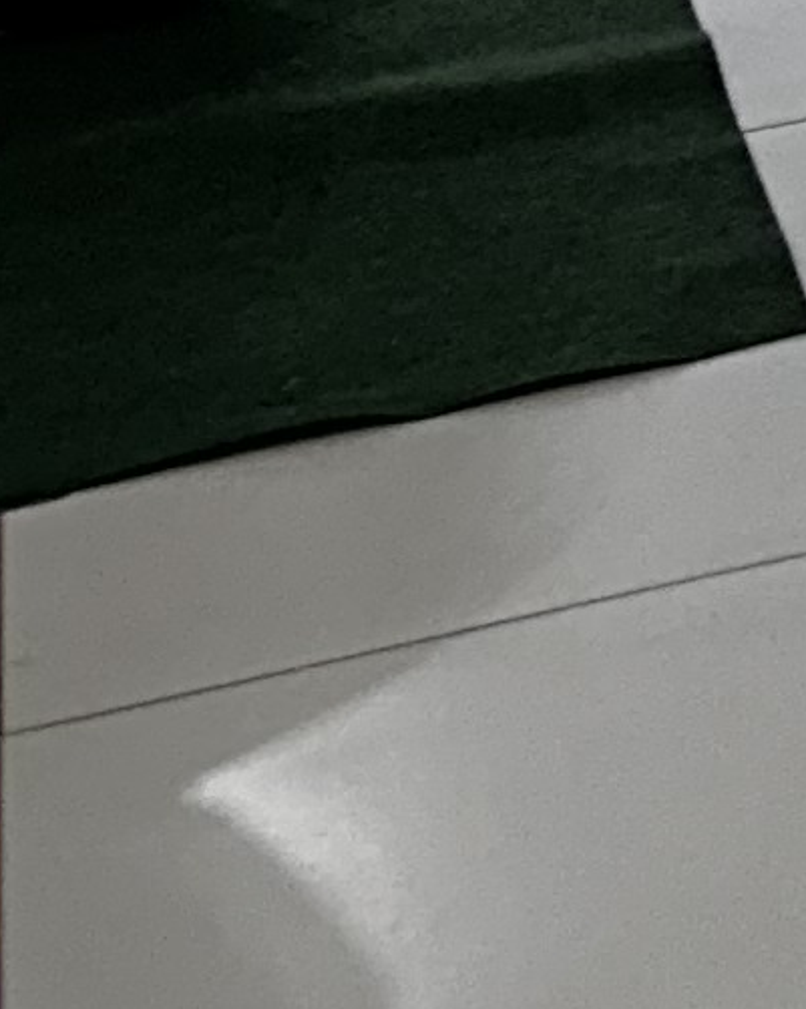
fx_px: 6088
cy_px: -1395
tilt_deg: -9.7
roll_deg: +1.2
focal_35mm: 204
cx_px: 2949
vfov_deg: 8.6
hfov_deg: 6.5
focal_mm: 5.7
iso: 40
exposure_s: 1/120
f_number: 1.5
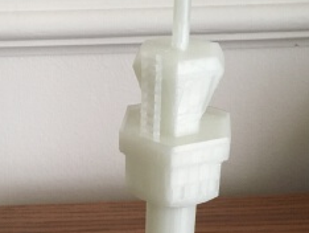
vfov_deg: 22.1
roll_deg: +1.0
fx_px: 590
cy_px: 176
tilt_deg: -31.1
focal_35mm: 66
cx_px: 113
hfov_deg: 29.2
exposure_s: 1/30
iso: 160
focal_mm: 4.15
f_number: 2.2
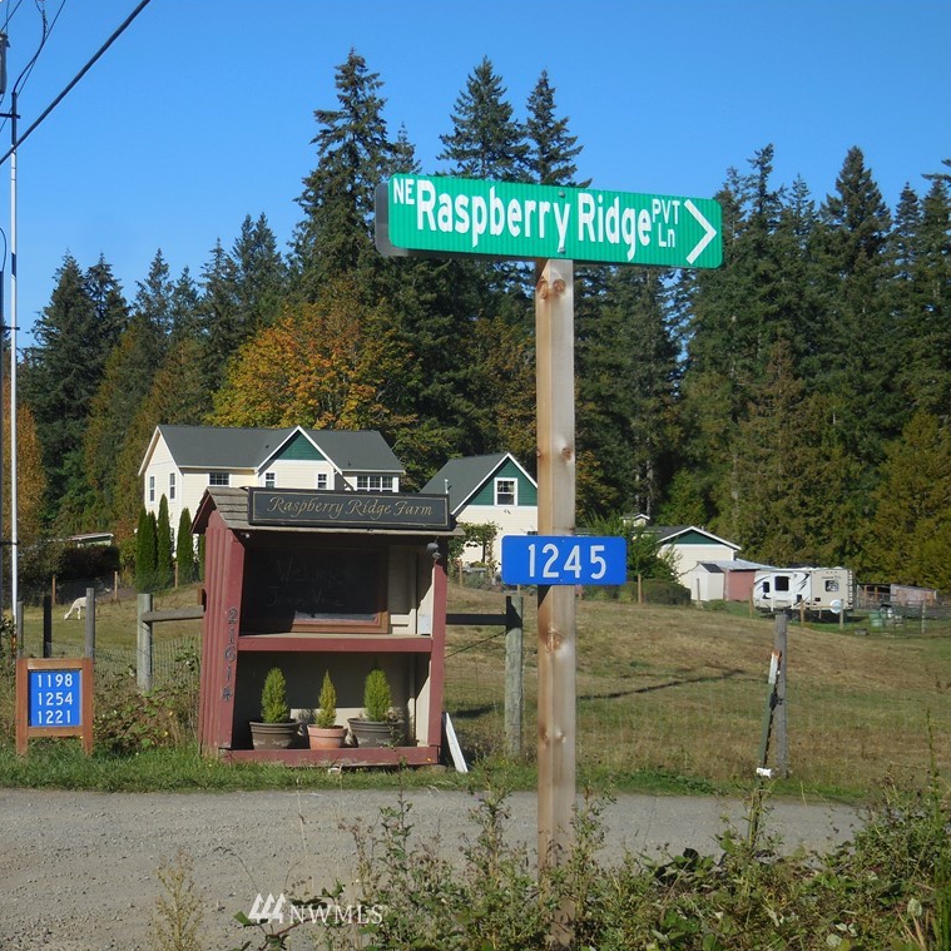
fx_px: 1927
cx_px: 318
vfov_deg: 27.7
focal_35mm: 62
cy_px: 475
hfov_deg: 27.6
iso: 125
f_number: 4.3
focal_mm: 9.4
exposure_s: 1/1250
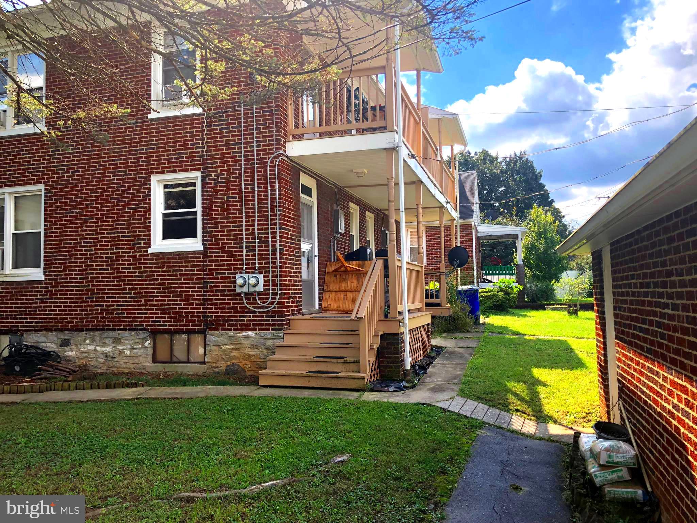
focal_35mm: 28
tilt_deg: +3.5
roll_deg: +1.4
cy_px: 262
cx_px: 348
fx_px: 564
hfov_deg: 63.4
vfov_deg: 49.7
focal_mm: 3.99
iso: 20
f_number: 1.8
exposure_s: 1/716
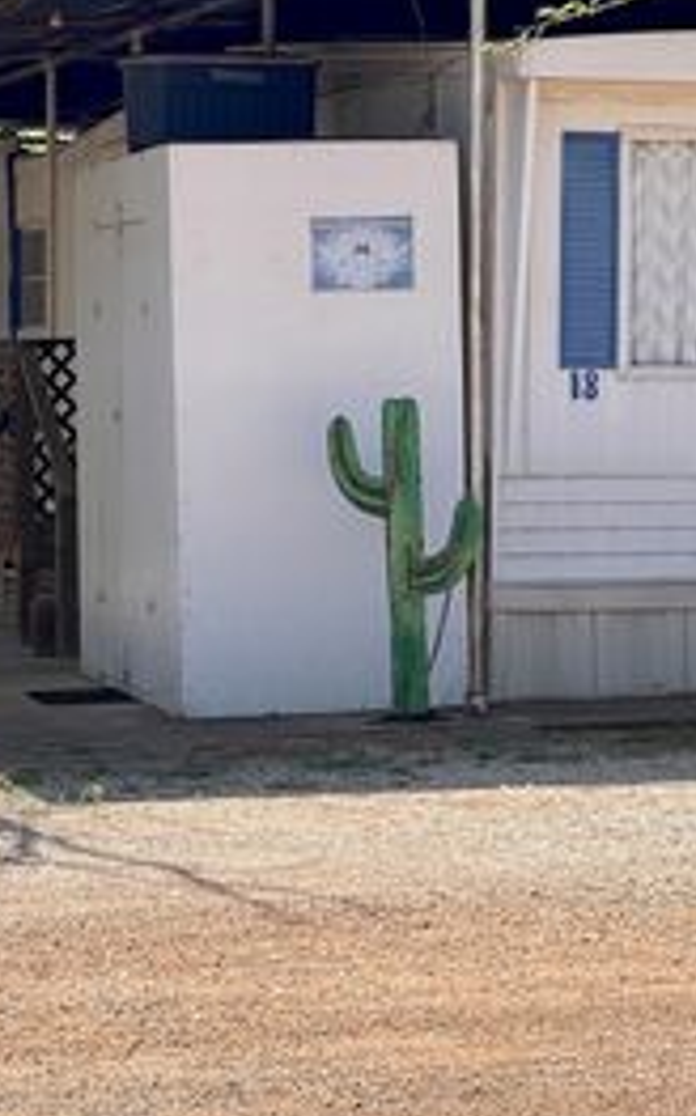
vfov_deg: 16.2
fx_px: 3921
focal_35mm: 129
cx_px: 471
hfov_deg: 10.1
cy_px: 482
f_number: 2.2
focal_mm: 7.5
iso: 20
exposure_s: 1/774
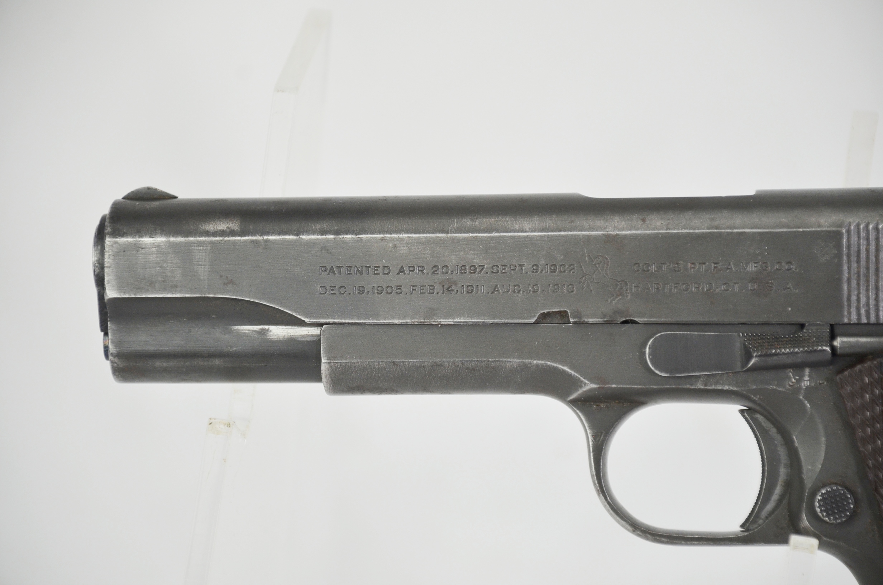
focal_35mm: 202
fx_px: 4957
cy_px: 292
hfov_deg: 10.2
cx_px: 442
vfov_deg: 6.8
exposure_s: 1/250
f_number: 5.6
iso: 640
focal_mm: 135
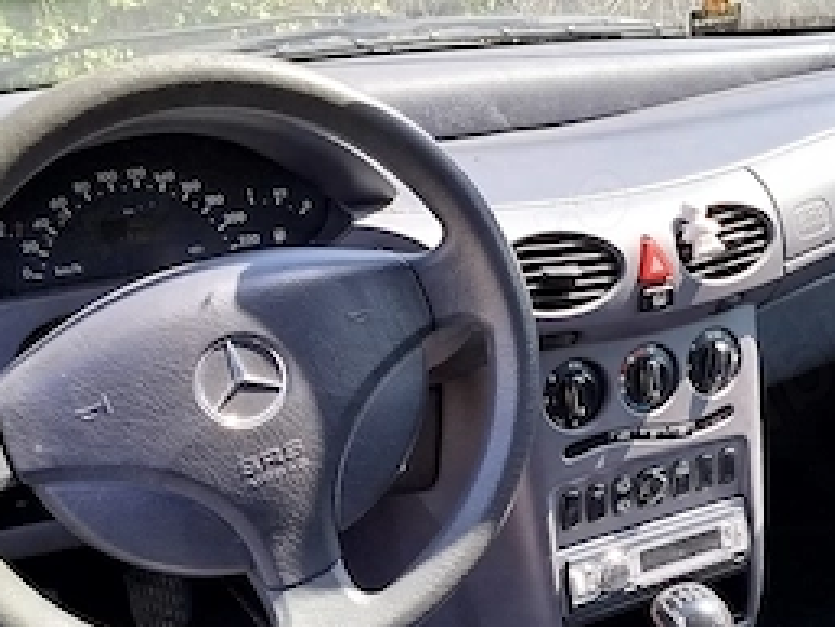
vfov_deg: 26.1
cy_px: 361
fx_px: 1351
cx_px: 647
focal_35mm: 56
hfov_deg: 33.5
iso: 50
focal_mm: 5.31
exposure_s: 1/265
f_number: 1.7
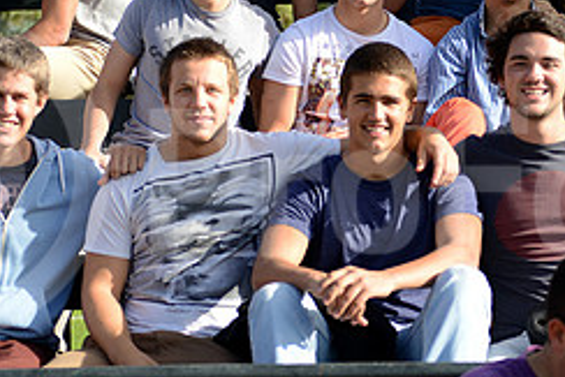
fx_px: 1869
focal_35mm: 119
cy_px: 177
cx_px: 336
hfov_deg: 17.2
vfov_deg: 11.5
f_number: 2.8
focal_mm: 50
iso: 250
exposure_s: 1/2000
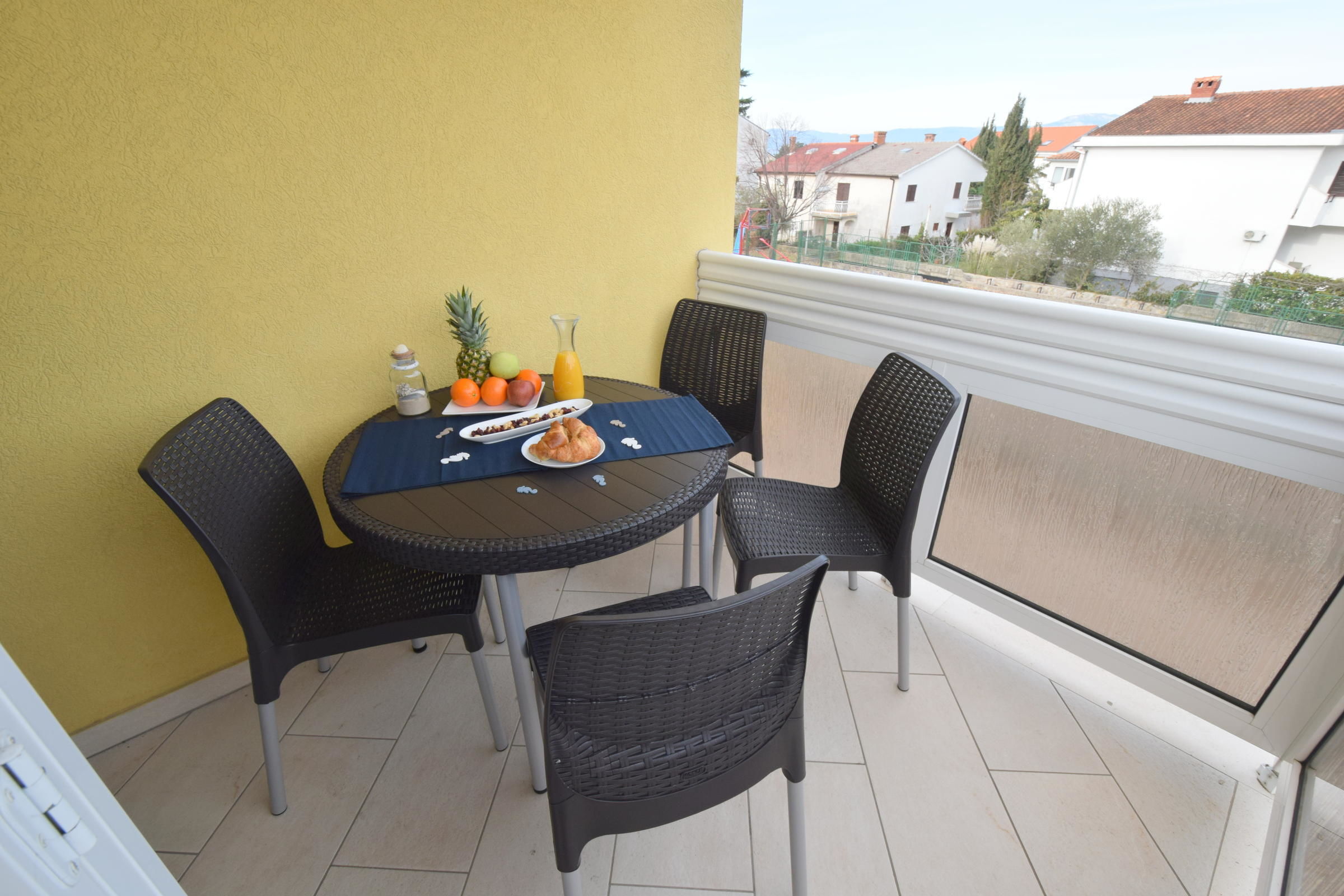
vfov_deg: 77.3
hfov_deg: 100.4
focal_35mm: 15
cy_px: 448
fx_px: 560
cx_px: 672
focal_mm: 10
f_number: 7.1
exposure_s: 1/200
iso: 400
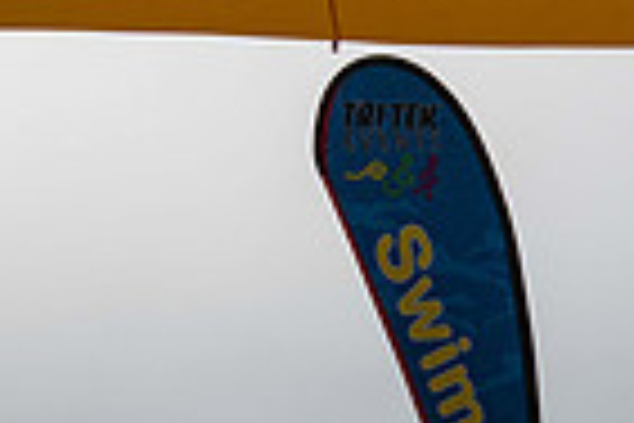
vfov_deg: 8.3
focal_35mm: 164
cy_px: 511
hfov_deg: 12.4
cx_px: 567
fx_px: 2888
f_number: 4.5
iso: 250
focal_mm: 40
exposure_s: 1/1000
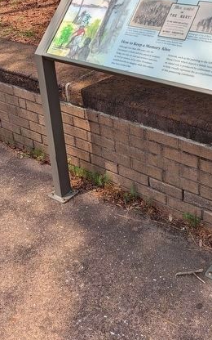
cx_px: 130
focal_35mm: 49
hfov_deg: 26.3
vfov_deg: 40.3
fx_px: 453
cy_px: 99
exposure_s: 1/1689
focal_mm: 6.81
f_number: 1.85
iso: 45
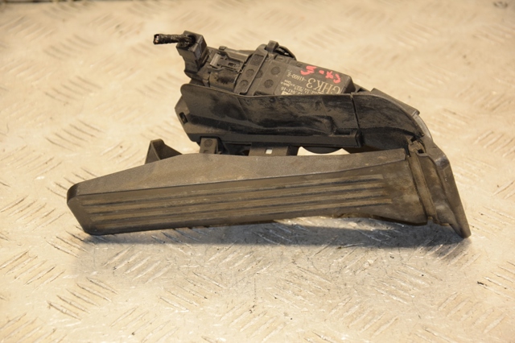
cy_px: 172
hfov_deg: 15.2
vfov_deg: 10.1
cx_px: 258
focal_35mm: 135
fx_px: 1930
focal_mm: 90
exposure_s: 1/160
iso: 800
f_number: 5.6
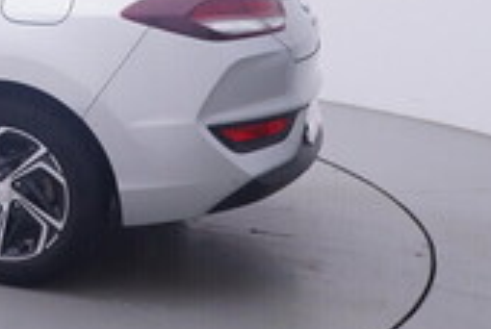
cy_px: -22
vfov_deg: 18.2
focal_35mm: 73
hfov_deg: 24.0
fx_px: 992
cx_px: -169
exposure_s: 1/80
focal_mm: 15
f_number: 5
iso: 200
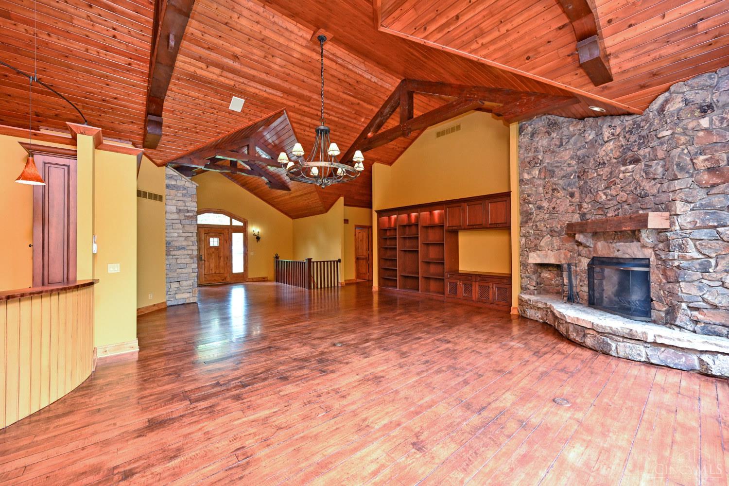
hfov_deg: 104.3
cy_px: 243
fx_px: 283
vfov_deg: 81.2
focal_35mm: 14
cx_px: 364
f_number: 4
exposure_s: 1/60
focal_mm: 14
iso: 1250
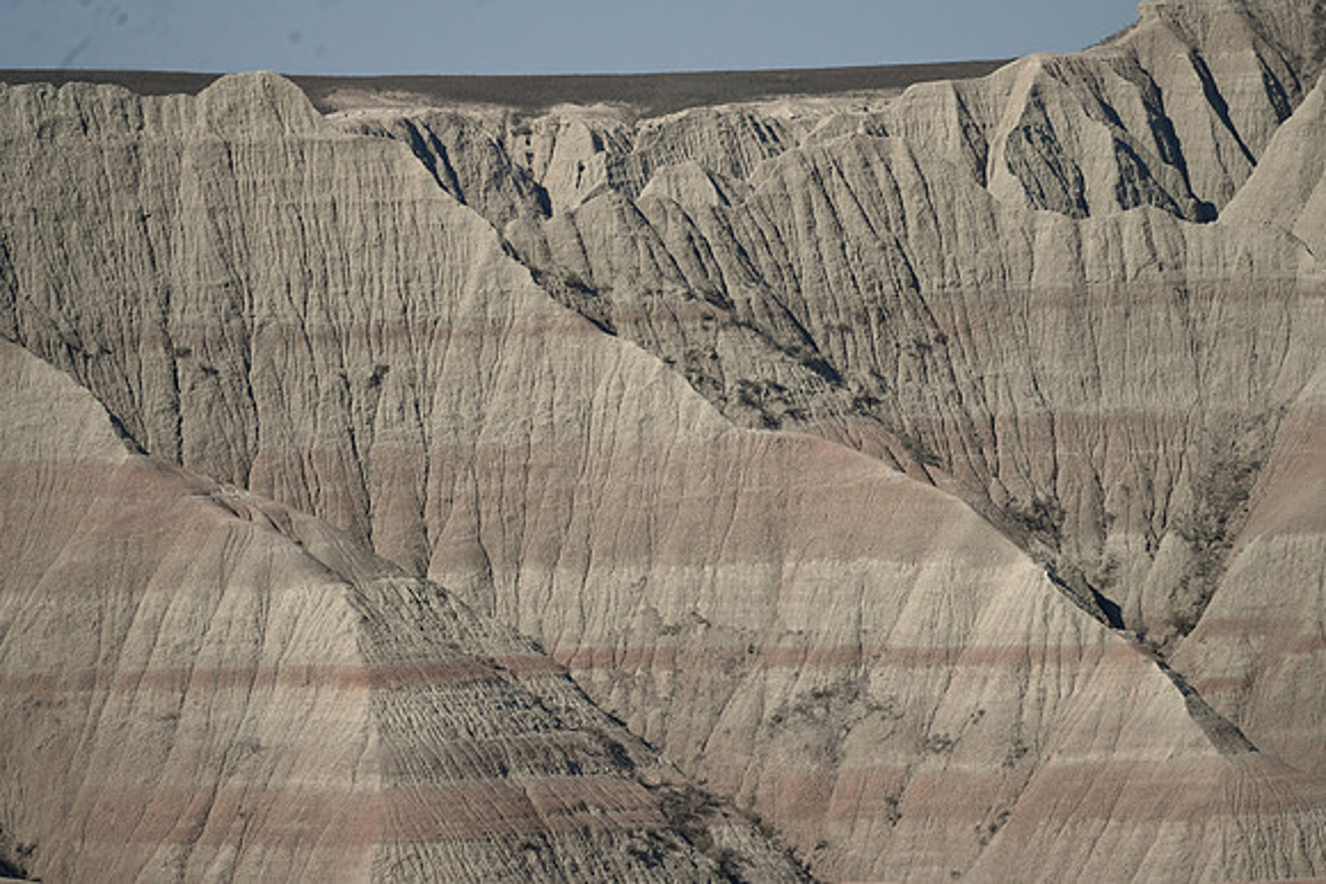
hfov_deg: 3.4
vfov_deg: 2.3
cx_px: 663
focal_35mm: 600
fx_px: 22104
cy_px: 442
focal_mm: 600
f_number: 6.3
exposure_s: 1/640
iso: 125
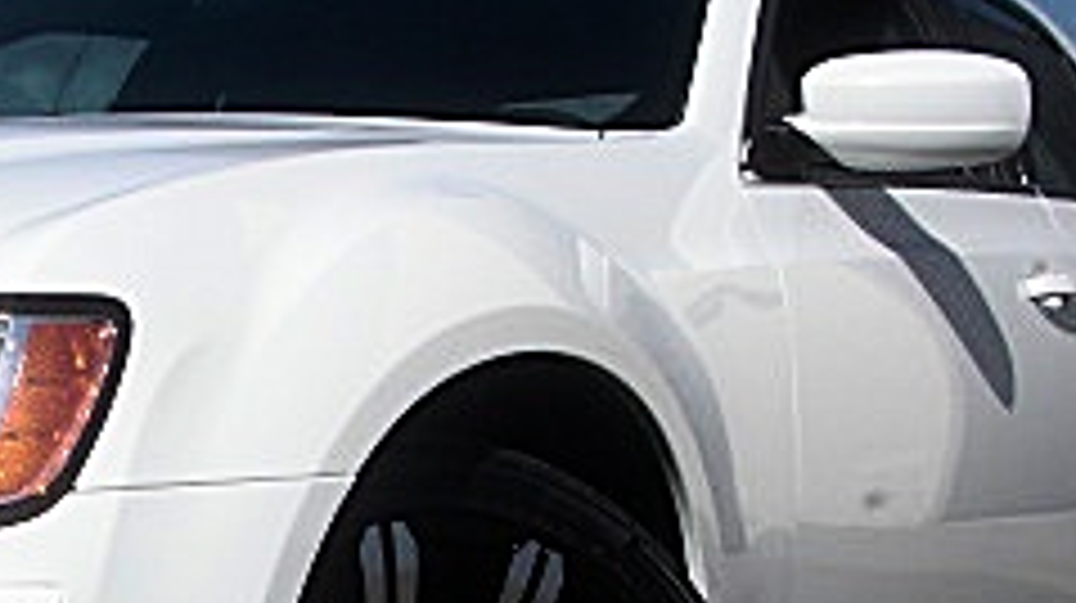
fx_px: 2993
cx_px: 45
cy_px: 630
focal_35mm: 105
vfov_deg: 11.4
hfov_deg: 19.9
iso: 50
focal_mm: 6.3
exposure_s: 1/250
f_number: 7.9
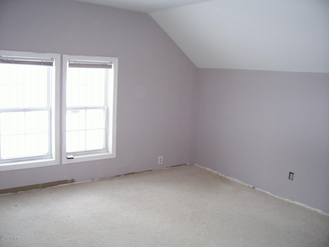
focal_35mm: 34
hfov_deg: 54.0
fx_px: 323
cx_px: 164
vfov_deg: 41.8
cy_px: 124
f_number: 2.7
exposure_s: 1/64
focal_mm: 5.6
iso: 80
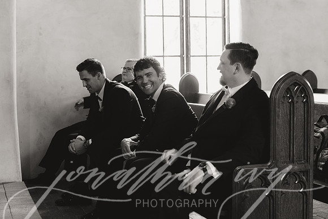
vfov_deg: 24.8
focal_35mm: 55
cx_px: 156
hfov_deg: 36.5
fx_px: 498
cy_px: 104
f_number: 2
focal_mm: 35
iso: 1600
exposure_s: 1/125
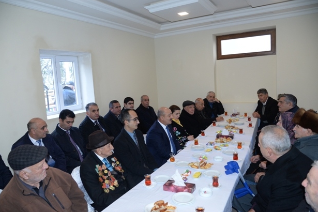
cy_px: 109
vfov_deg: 51.3
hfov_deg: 71.5
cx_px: 156
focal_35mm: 25
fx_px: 221
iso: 1100
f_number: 5
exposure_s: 1/125
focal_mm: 24
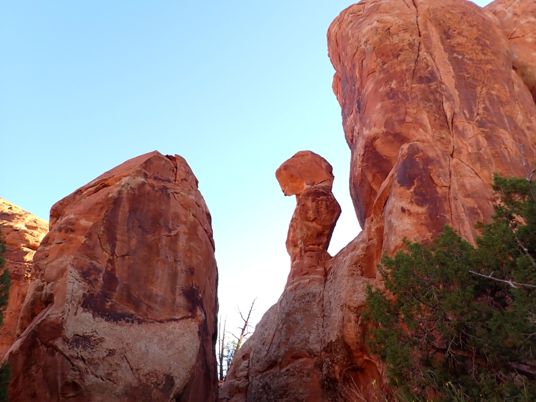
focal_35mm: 25
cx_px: 268
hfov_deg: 69.4
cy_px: 201
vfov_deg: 54.9
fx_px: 387
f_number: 2.8
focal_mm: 4.5
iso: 100
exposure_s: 1/160
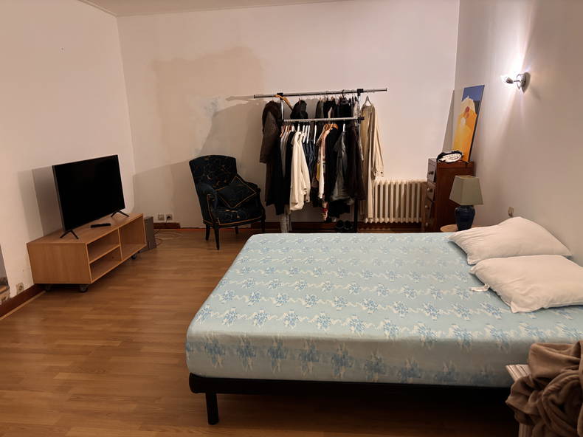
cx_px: 292
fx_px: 438
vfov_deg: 53.0
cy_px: 218
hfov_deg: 67.3
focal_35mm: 26
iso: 400
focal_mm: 5.96
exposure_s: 1/50
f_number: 1.6
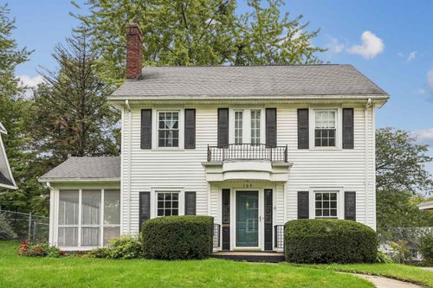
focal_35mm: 22
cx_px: 216
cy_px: 144
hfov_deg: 78.6
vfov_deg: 57.2
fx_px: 265
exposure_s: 1/200
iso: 400
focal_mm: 22
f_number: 9
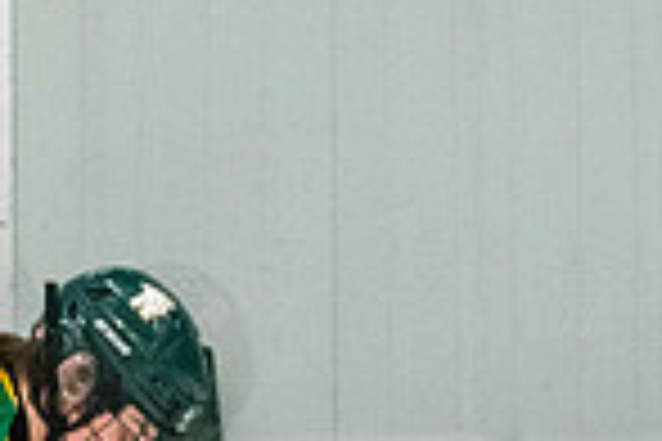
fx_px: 20024
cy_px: 820
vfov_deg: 1.3
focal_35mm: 1089
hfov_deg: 1.9
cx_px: 189
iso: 2200
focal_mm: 135
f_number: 2.8
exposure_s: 1/640
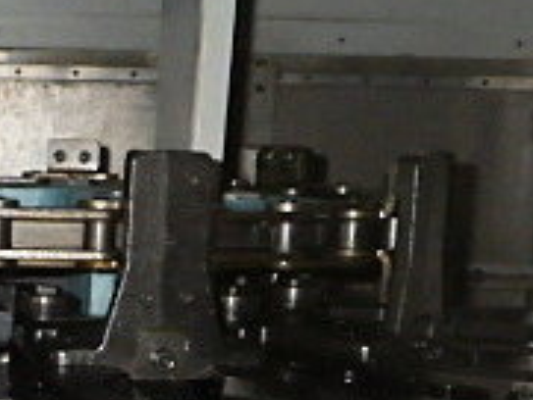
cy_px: 385
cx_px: -174
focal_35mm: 99
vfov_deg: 14.7
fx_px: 1525
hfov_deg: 18.4
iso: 1600
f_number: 3.5
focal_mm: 5
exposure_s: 1/45
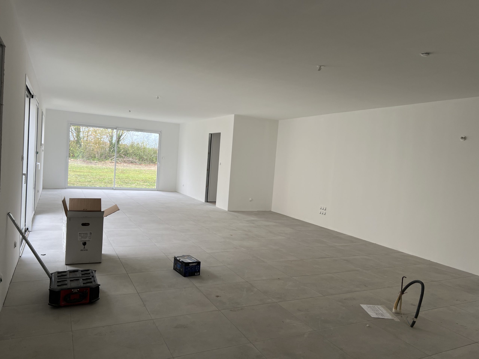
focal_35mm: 26
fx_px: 360
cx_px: 240
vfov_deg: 53.1
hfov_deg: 67.3
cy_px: 180
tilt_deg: -4.4
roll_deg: -4.7
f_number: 1.5
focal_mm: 5.7
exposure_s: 1/121
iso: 50
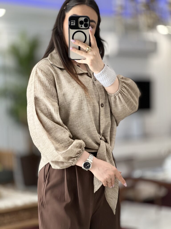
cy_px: 114
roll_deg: +3.0
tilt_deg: -19.3
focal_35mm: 77
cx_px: 86
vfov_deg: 25.3
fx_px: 507
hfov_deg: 19.1
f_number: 2.8
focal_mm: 9
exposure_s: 1/50
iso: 160
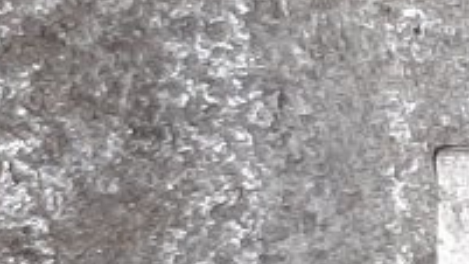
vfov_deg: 5.8
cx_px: 828
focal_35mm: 203
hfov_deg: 10.1
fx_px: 2524
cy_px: 540
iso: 200
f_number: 1.7
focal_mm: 3.93
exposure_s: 1/33
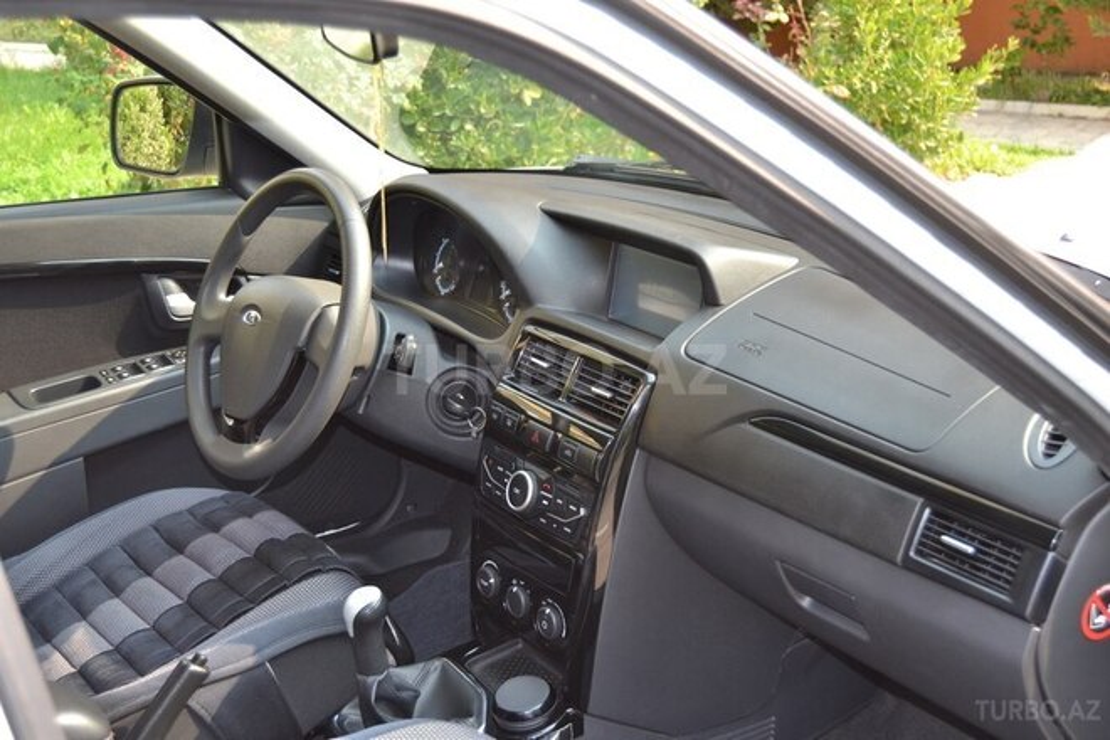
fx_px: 1434
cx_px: 555
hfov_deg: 42.3
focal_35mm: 46
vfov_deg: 28.9
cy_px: 370
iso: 250
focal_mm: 31
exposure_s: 1/125
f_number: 4.2
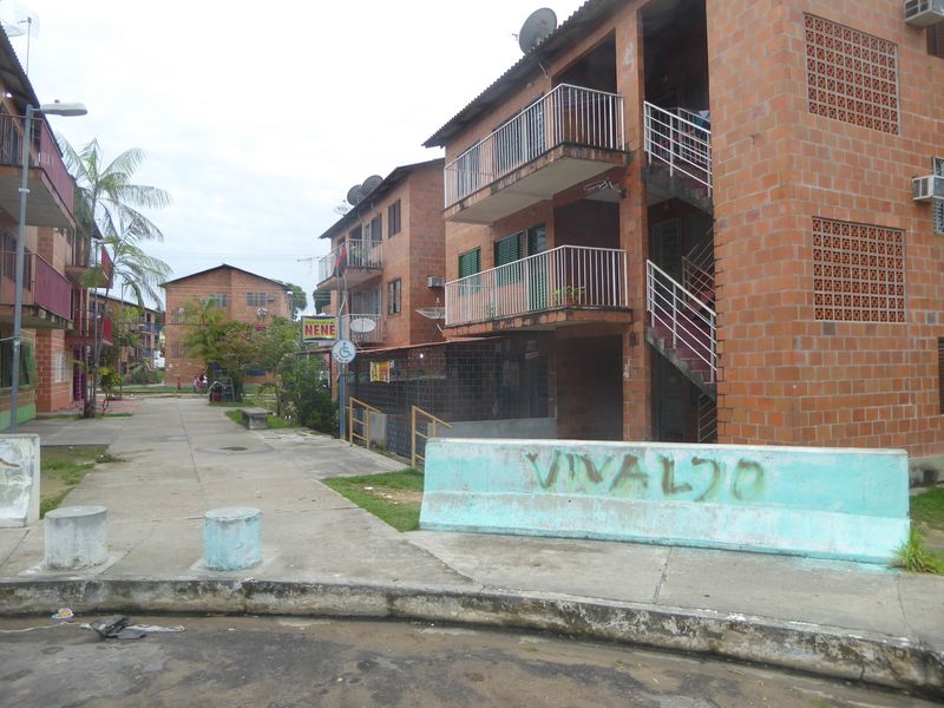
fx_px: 682
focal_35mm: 25
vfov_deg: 54.9
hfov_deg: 69.4
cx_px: 472
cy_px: 354
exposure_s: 1/125
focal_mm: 4.3
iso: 80
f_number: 3.3
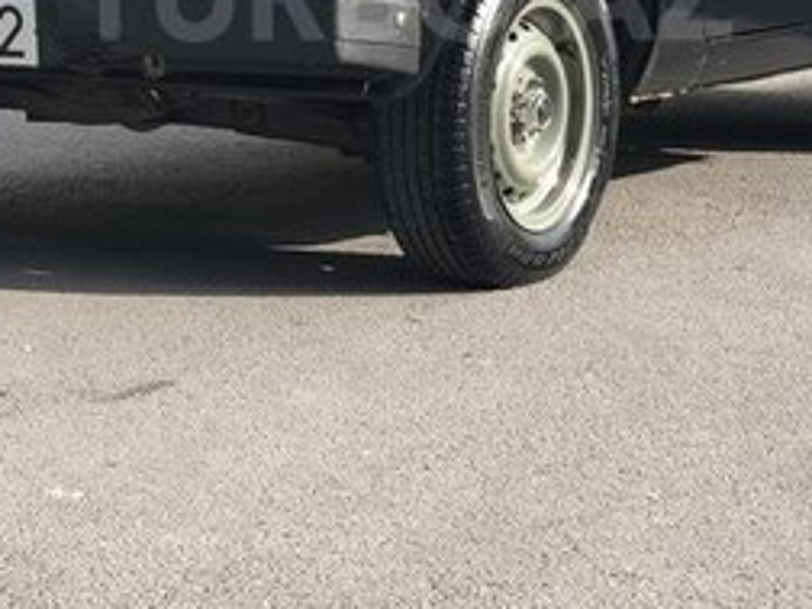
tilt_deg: -4.0
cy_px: -8
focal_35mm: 136
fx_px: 3190
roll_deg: +0.5
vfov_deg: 10.8
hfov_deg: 14.5
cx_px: 403
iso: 16
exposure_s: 1/289
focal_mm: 6
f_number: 2.4
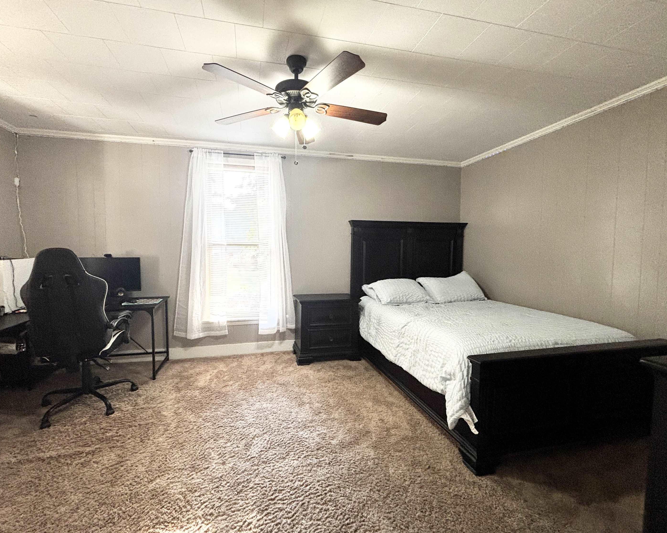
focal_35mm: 15
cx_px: 321
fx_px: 296
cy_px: 266
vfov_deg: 84.0
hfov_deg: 96.8
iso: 250
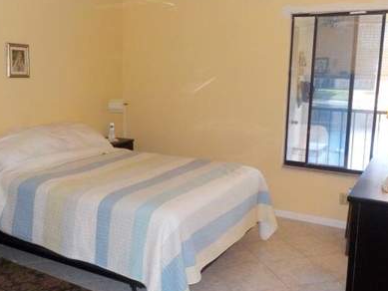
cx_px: 179
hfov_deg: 50.1
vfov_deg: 38.7
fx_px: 415
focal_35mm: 37
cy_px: 135
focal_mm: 4.1
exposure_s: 1/30
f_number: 3.3
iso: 200
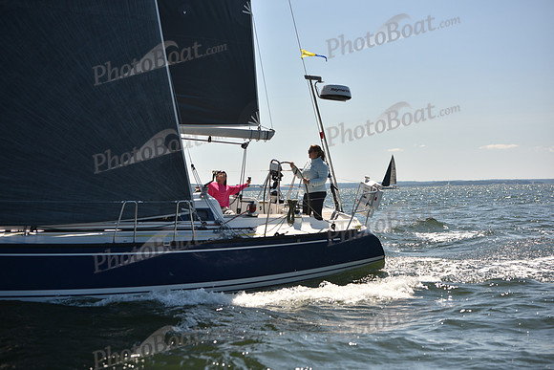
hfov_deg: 28.8
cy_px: 185
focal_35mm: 70
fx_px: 1077
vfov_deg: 19.5
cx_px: 277
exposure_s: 1/1250
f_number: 3.5
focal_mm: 70
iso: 250
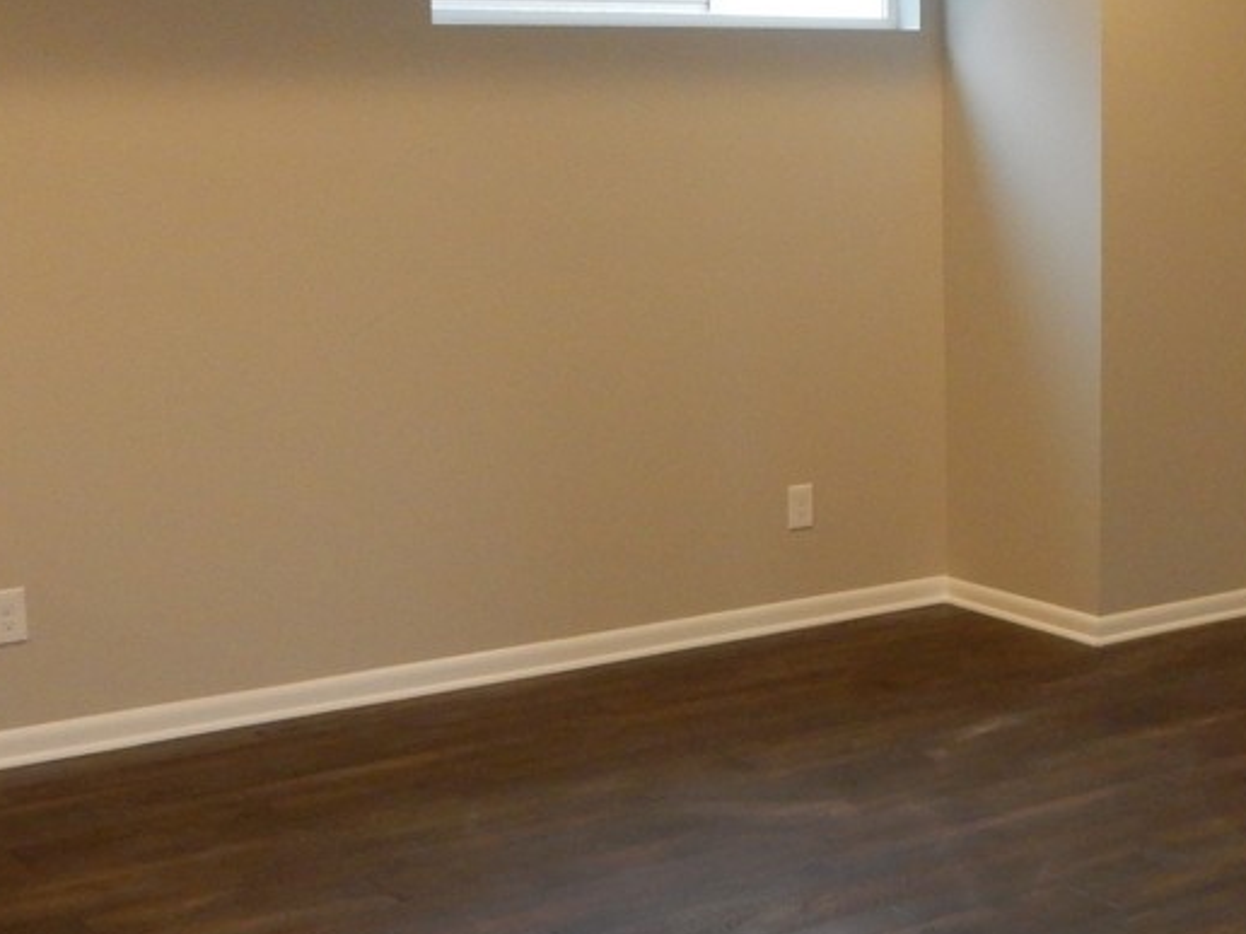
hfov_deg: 27.1
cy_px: 294
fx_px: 2412
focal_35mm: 67
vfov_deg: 21.8
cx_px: 1282
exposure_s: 1/30
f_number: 4
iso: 400
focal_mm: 5.4
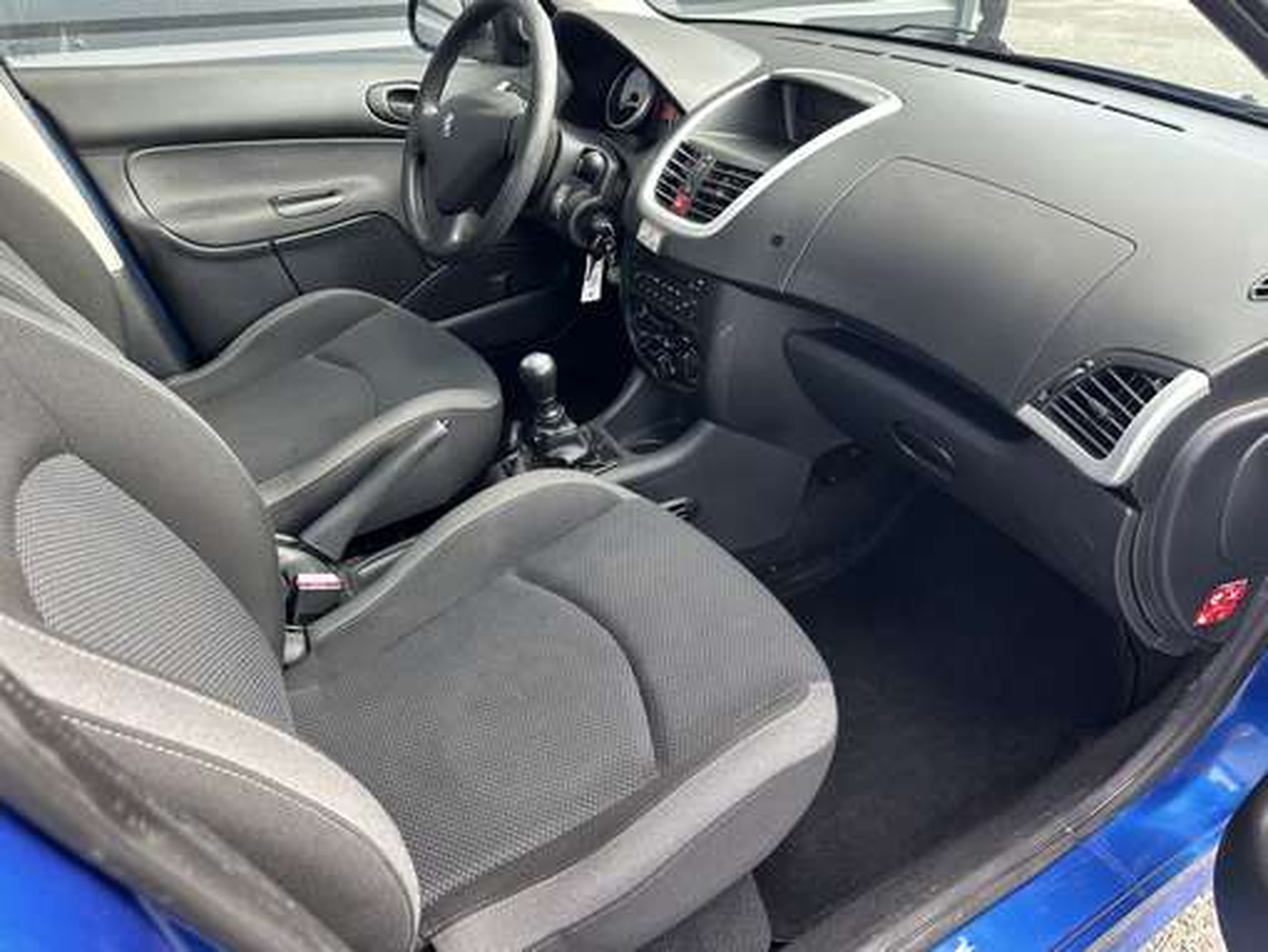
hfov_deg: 71.6
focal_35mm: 24
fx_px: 880
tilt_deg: -34.6
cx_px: 634
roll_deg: -1.8
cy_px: 476
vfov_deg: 56.9
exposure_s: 1/121
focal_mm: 6.86
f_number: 1.78
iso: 80
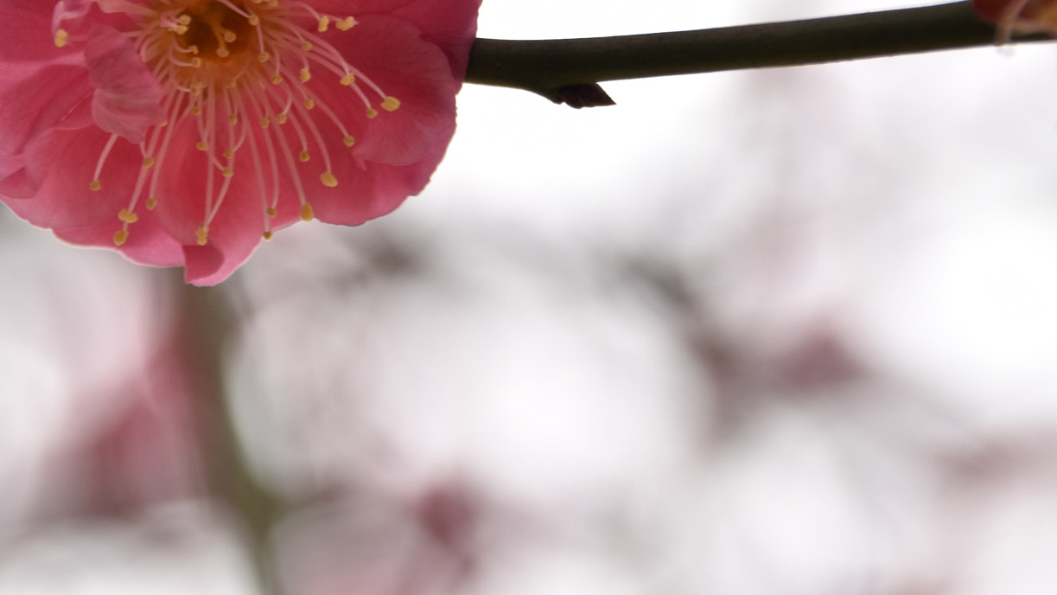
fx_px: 13646
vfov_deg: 2.5
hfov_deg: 4.4
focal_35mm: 487
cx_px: 221
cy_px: 16
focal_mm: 185
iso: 200
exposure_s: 1/100
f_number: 9
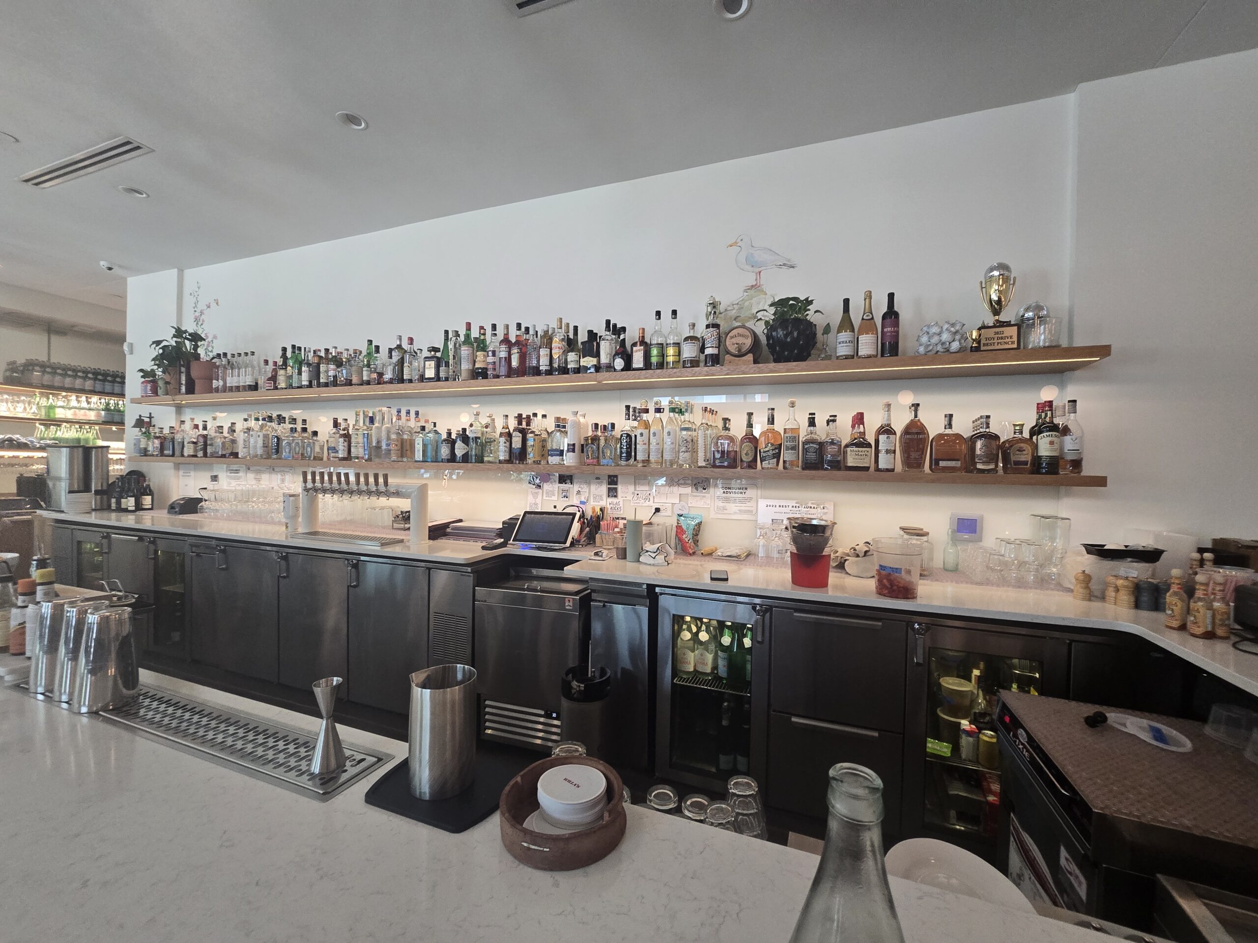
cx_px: 629
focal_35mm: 13
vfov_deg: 89.9
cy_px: 472
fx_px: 472
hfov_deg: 106.2
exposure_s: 1/55
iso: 250
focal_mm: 2.2
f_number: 2.2
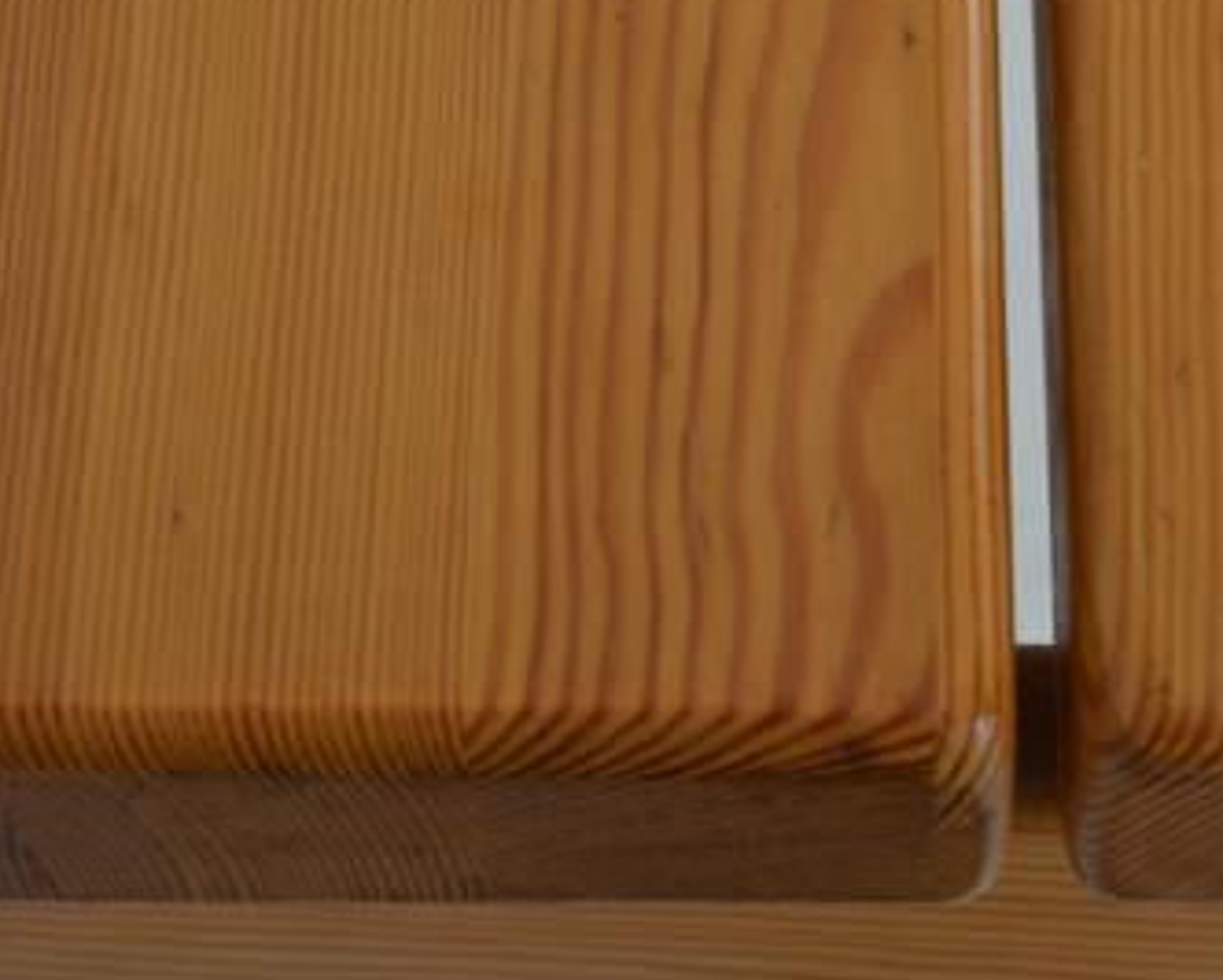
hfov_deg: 15.7
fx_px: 4419
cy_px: 328
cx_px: 777
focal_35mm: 122
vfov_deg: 12.6
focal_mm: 48
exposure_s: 1/100
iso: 250
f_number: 10
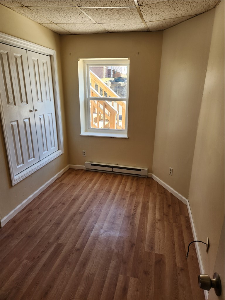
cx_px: 112
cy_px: 150
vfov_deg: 73.9
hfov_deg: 58.9
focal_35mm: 23
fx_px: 199
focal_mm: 5.4
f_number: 1.8
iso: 80
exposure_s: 1/180
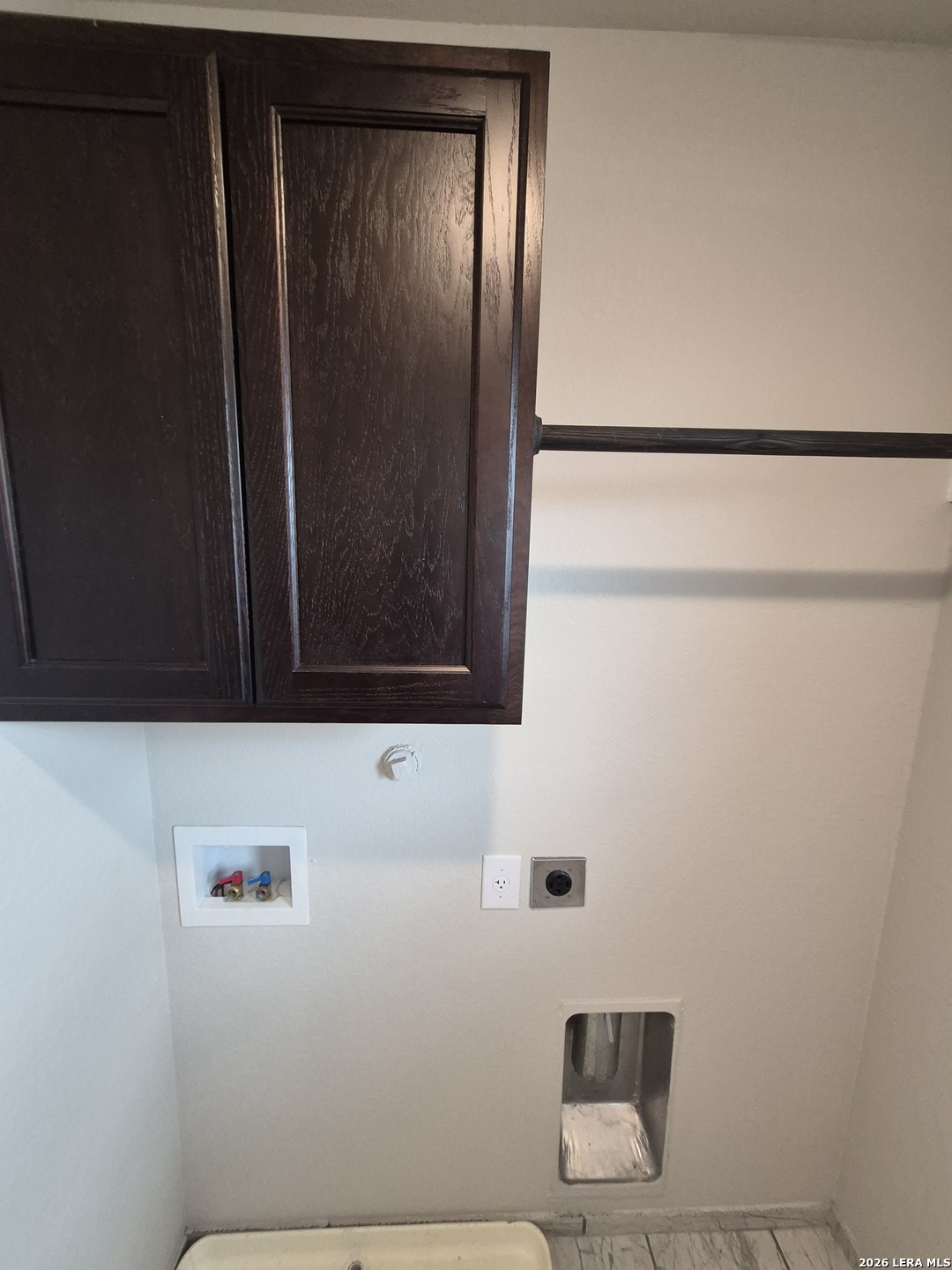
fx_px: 477
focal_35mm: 13
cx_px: 476
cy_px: 635
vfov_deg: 106.2
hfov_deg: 89.9
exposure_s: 1/60
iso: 320
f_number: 2.2
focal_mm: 1.74
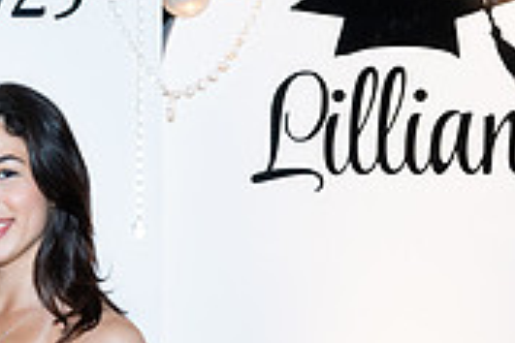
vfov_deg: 9.7
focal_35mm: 138
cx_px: -218
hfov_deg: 14.1
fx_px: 1974
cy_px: 475
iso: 1000
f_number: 5.6
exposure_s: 1/80
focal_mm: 42
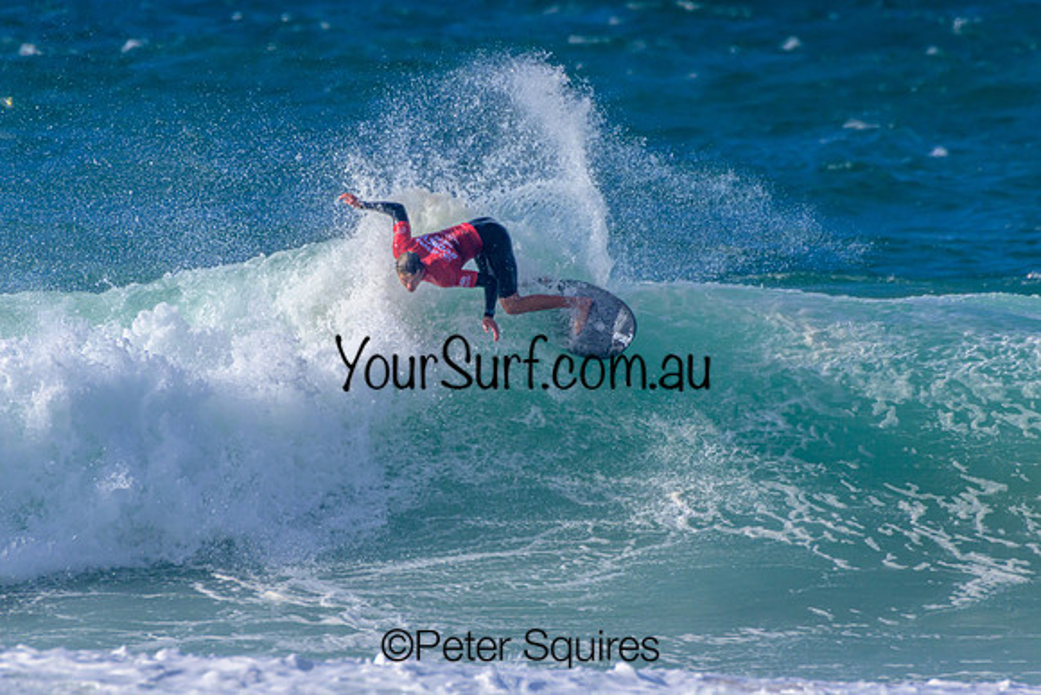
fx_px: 28922
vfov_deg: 1.4
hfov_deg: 2.1
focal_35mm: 1000
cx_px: 520
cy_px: 348
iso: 800
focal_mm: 1000
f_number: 11
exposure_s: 1/2500
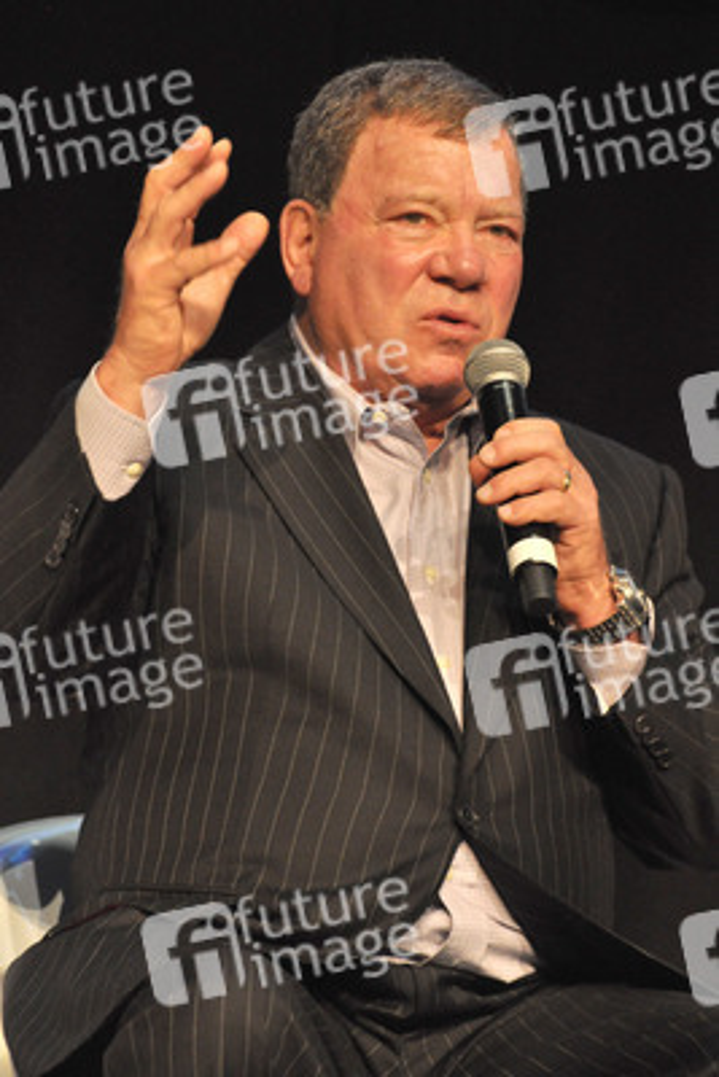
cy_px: 538
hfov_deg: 7.3
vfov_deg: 11.0
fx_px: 5612
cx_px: 360
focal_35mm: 188
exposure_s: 1/160
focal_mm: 125
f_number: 5.6
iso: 2000
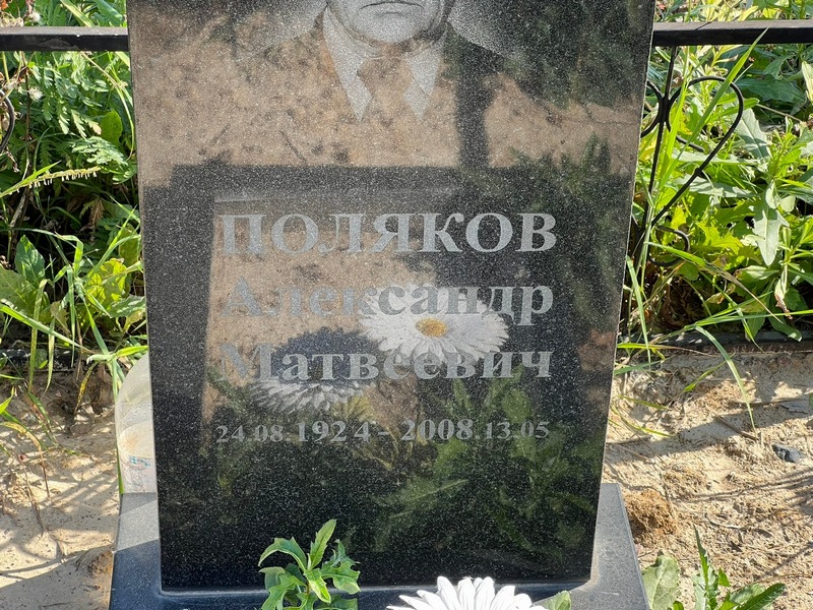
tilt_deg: -35.6
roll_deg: -1.8
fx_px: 1808
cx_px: 406
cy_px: 305
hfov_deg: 25.3
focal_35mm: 77
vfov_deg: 19.1
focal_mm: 9
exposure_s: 1/115
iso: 32
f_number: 2.8
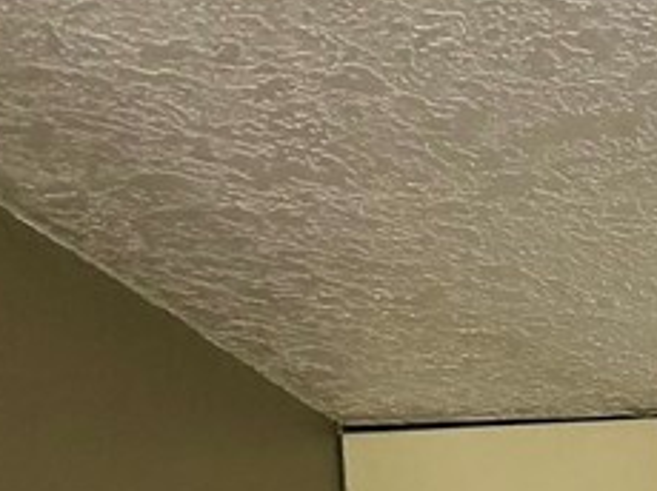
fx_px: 3166
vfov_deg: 7.4
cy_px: 1670
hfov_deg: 10.2
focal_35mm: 167
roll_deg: +1.3
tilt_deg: -3.4
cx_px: 1603
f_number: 1.78
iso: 160
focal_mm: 6.76
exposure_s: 1/217
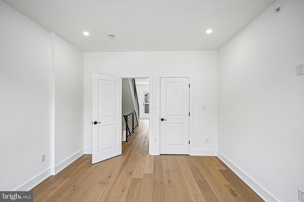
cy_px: 101
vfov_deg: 73.7
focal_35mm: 16
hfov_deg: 96.7
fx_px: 135
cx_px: 152
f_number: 8
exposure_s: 1/250
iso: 800
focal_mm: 16
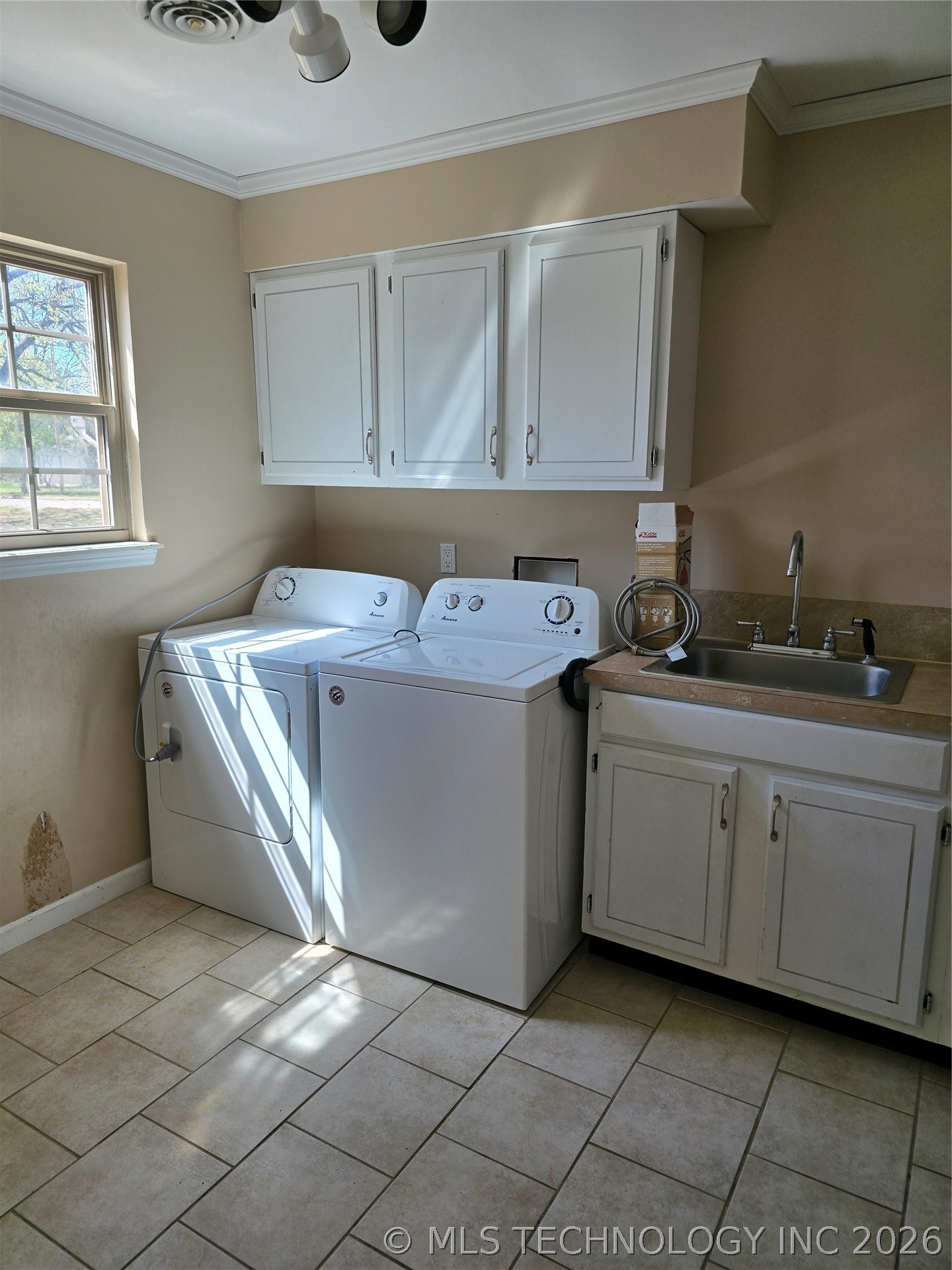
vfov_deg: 73.9
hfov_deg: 58.9
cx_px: 476
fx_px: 843
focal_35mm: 23
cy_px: 635
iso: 32
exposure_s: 1/180
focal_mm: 6.3
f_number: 1.7
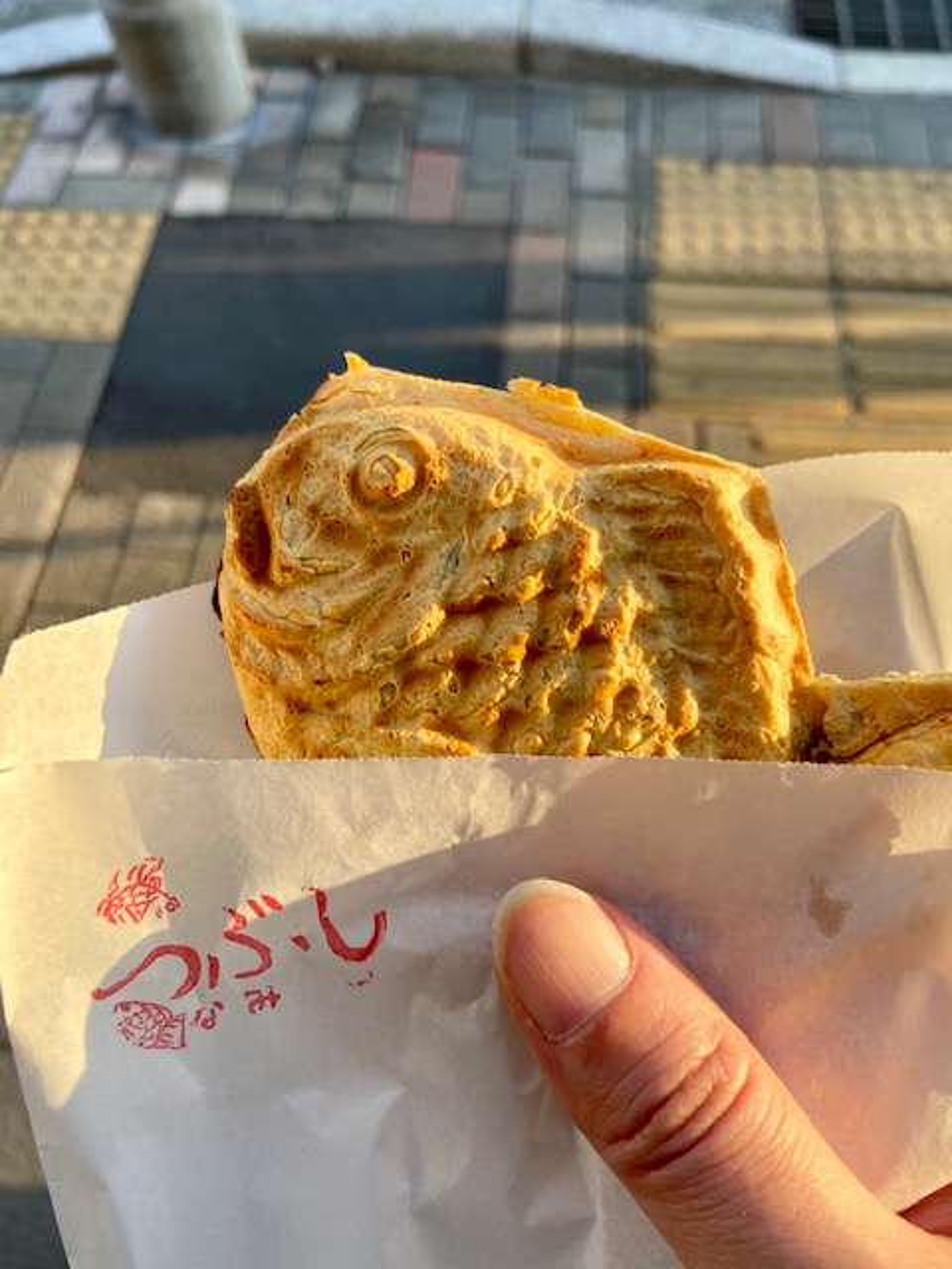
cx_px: 476
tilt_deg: -61.4
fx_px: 953
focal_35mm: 26
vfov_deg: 67.3
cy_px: 634
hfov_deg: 53.1
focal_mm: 4.25
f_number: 1.8
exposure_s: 1/281
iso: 32
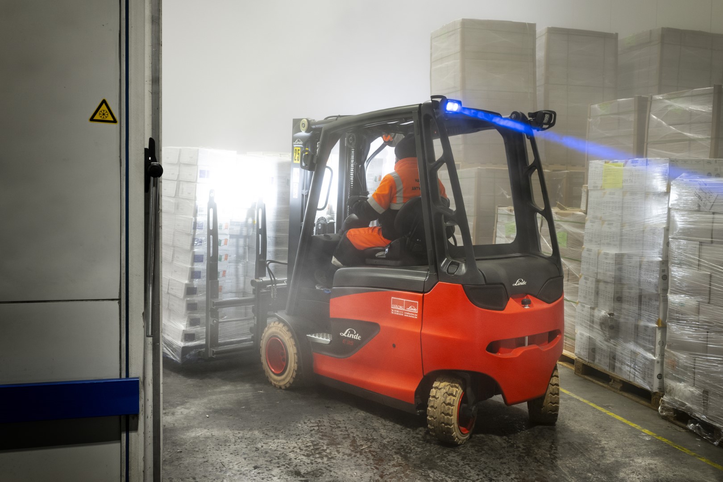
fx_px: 703
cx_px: 362
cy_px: 241
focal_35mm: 35
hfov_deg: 54.4
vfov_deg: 37.9
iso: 400
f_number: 8
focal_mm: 35
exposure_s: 1/6
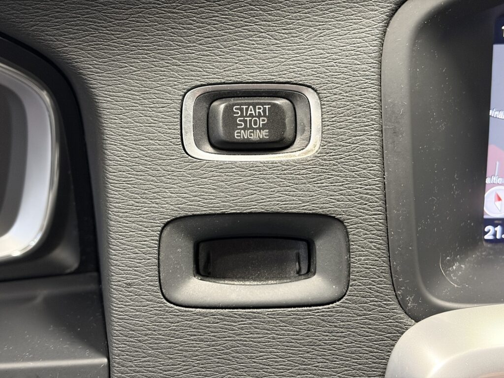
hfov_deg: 36.8
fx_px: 757
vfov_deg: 28.0
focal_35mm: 52
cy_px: 189
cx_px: 252
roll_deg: +0.2
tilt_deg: -29.7
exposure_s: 1/30
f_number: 1.6
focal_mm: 5.96
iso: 400
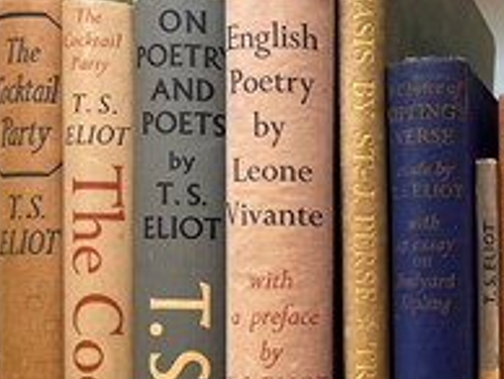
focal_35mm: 67
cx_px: 569
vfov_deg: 21.4
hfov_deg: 26.4
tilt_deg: -1.3
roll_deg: +0.3
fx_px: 977
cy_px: 360
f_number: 1.6
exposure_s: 1/50
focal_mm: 4.2
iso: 200
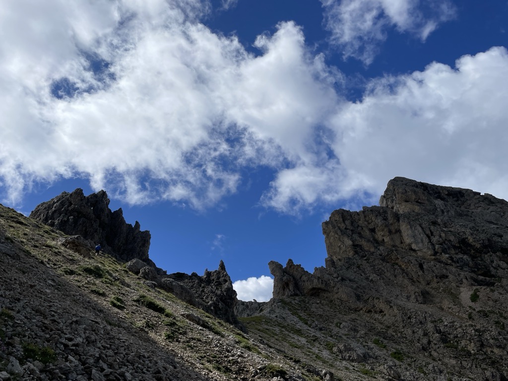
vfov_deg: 53.1
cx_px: 254
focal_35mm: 26
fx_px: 382
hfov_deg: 67.3
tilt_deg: +32.6
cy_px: 190
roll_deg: +9.9
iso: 50
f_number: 1.6
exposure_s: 1/13333
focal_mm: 4.2
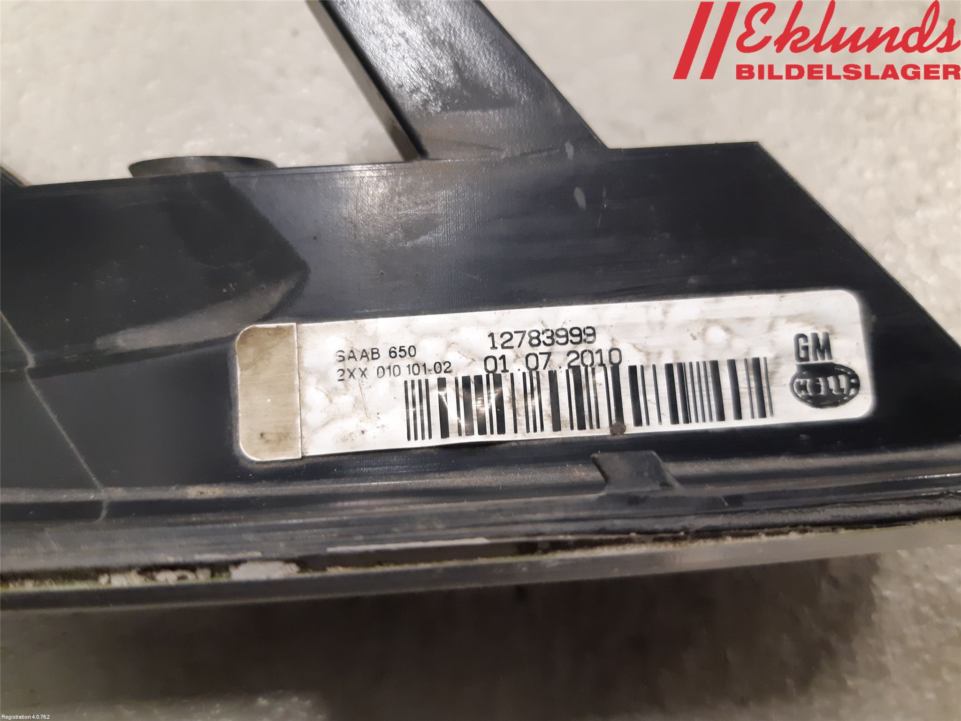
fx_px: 722
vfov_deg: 53.1
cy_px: 360
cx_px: 480
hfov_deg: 67.3
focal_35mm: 26
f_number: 1.7
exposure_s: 1/50
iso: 250
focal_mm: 3.93
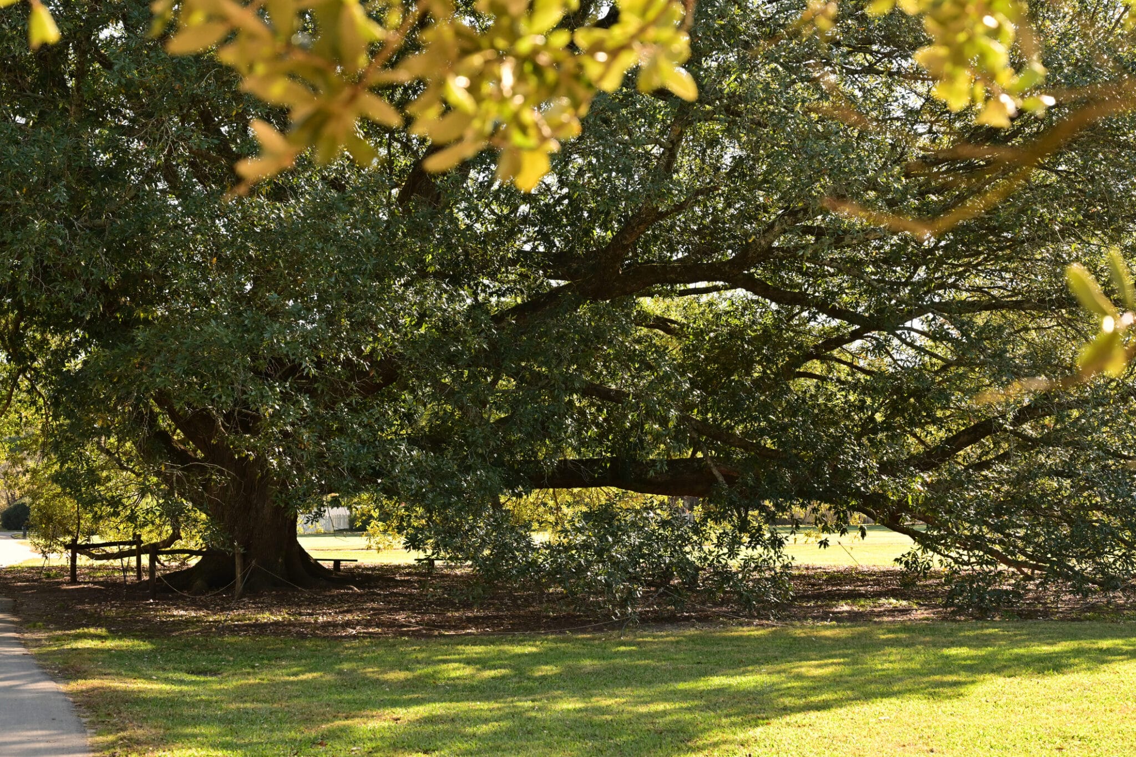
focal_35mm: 63
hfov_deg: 31.9
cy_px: 378
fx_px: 1988
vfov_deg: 21.6
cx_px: 568
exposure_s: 1/400
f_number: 8
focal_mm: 63
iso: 900
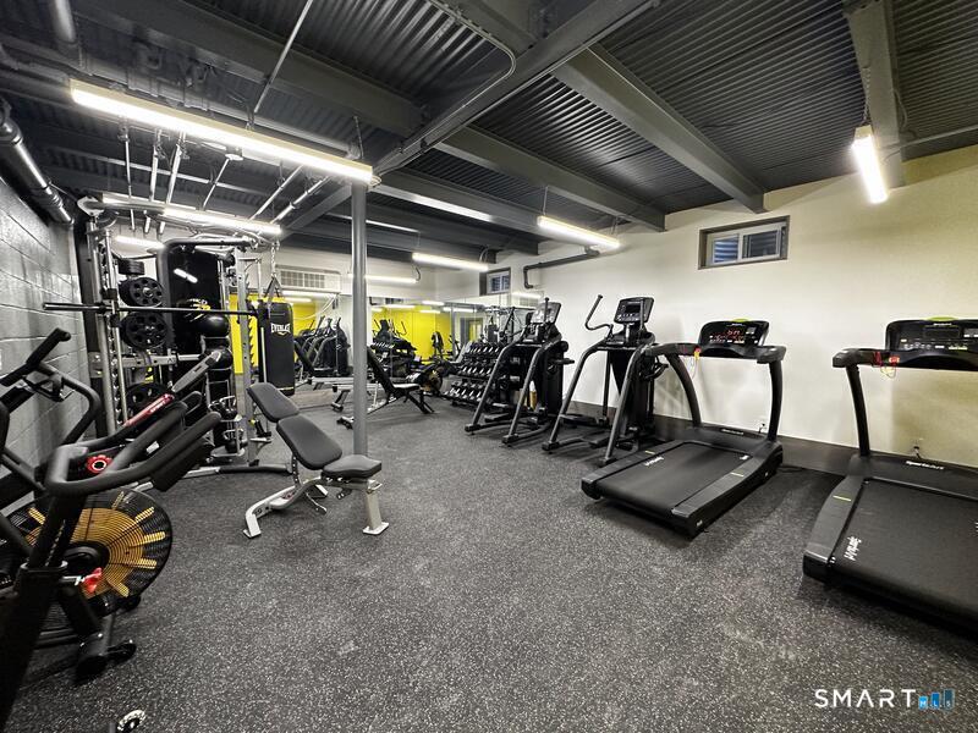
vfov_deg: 85.7
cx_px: 489
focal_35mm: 14
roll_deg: -1.0
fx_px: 396
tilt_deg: -4.5
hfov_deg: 102.1
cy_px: 366
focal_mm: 2.22
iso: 320
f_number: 2.2
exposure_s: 1/99
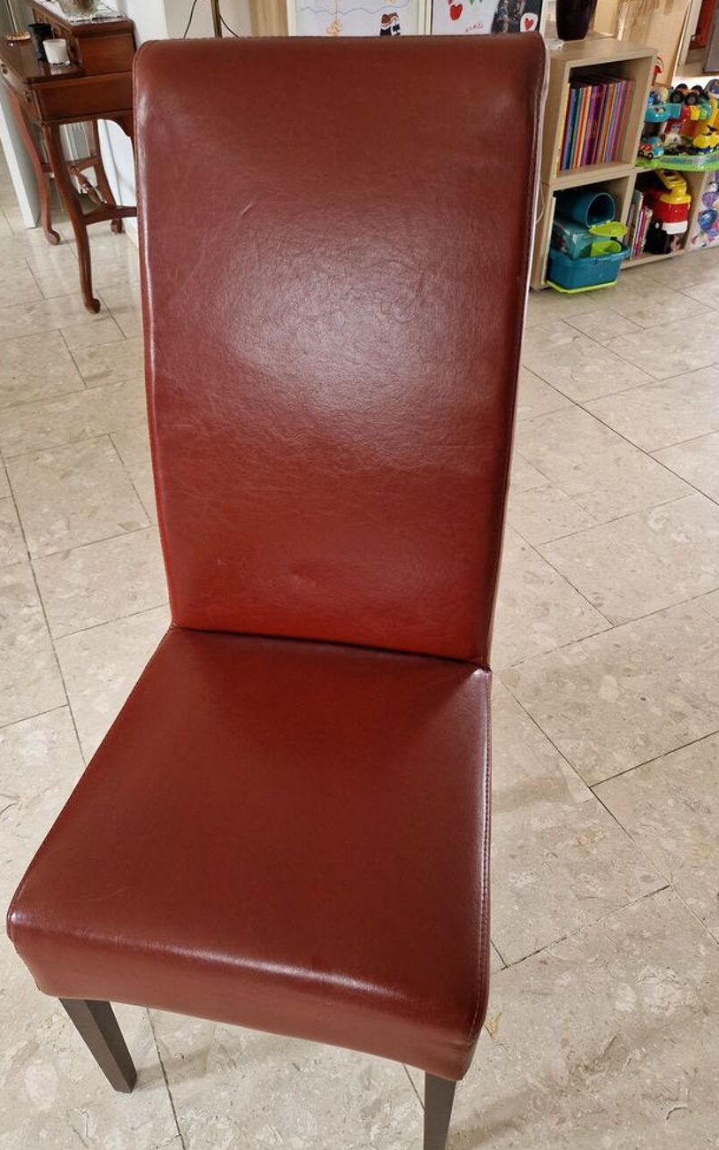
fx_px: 783
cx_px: 333
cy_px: 583
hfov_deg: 49.3
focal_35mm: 25
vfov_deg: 72.5
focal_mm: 5.4
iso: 250
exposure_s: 1/100
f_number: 1.8
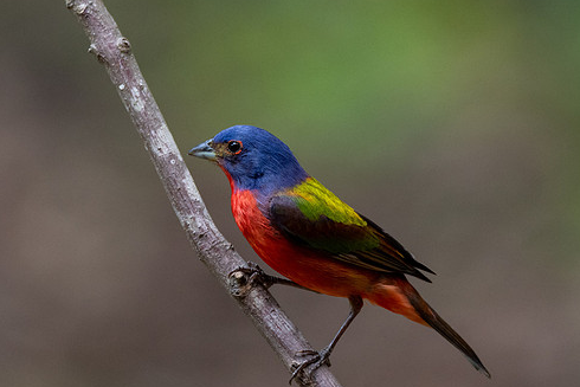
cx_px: 245
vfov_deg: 1.1
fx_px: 20772
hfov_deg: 1.6
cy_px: 155
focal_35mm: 1289
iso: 1000
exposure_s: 1/400
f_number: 6.3
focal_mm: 600
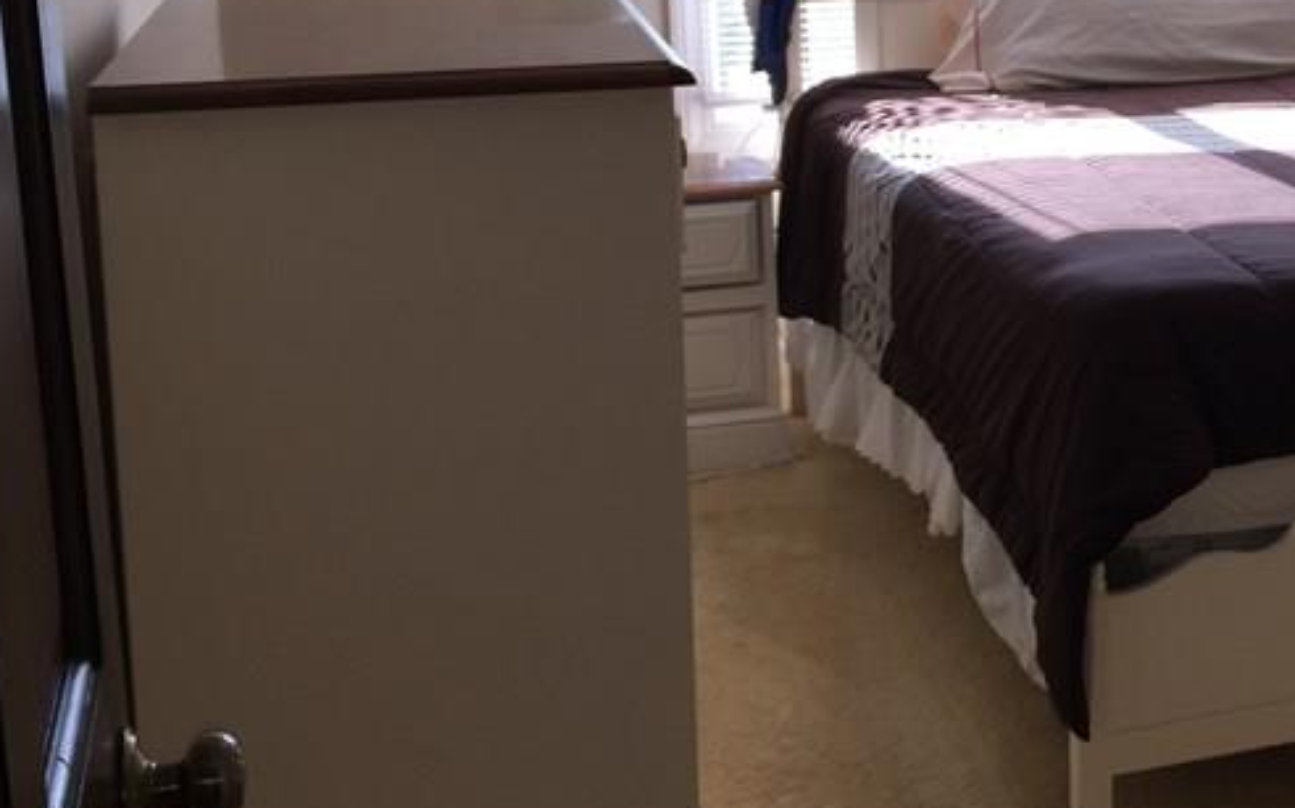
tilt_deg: -10.0
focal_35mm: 64
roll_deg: -0.6
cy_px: 89
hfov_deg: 29.7
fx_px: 2258
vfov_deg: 19.9
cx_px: 1319
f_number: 2.2
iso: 32
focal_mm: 4.15
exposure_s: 1/120
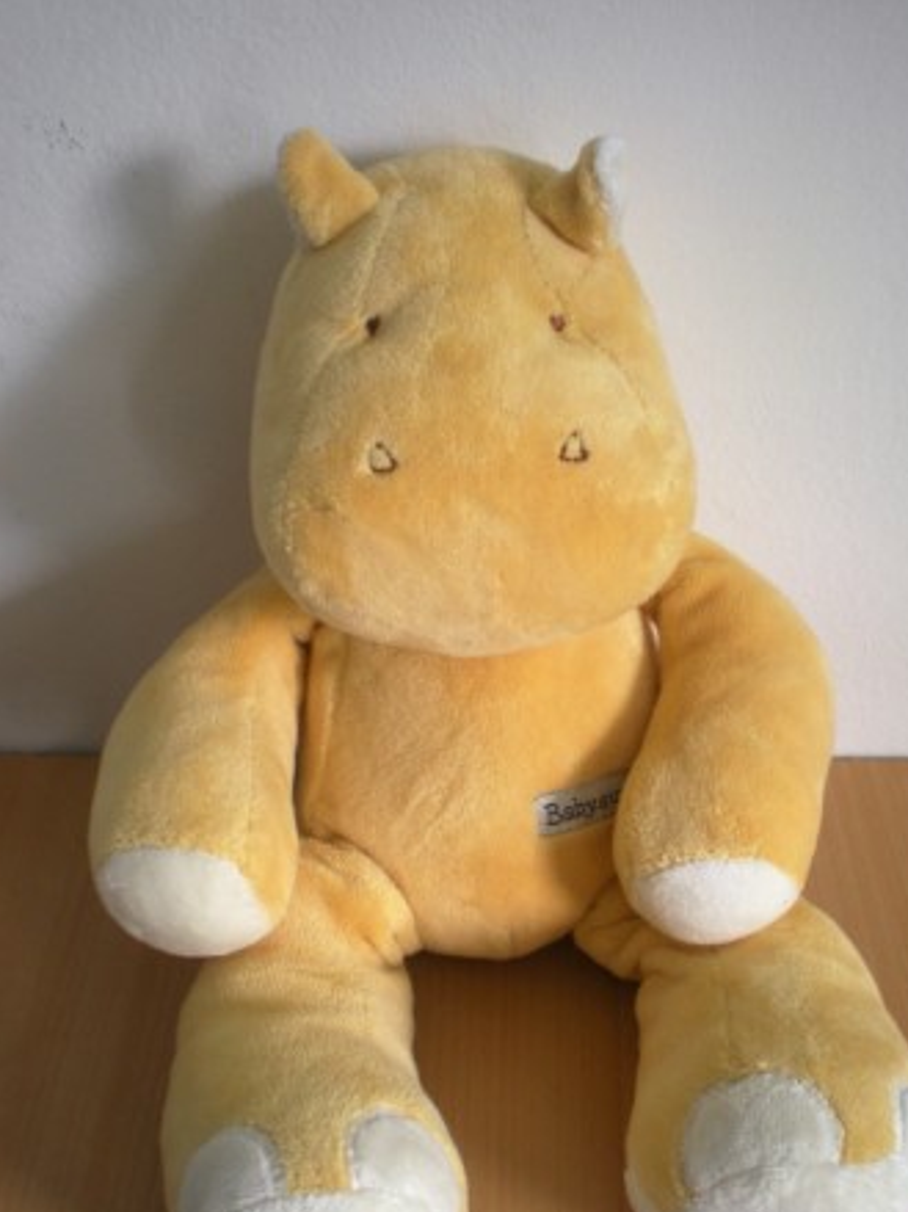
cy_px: 712
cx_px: 516
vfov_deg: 41.9
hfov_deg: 32.1
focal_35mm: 45
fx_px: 1575
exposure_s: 1/56.2
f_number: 3.1
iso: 114
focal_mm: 6.3
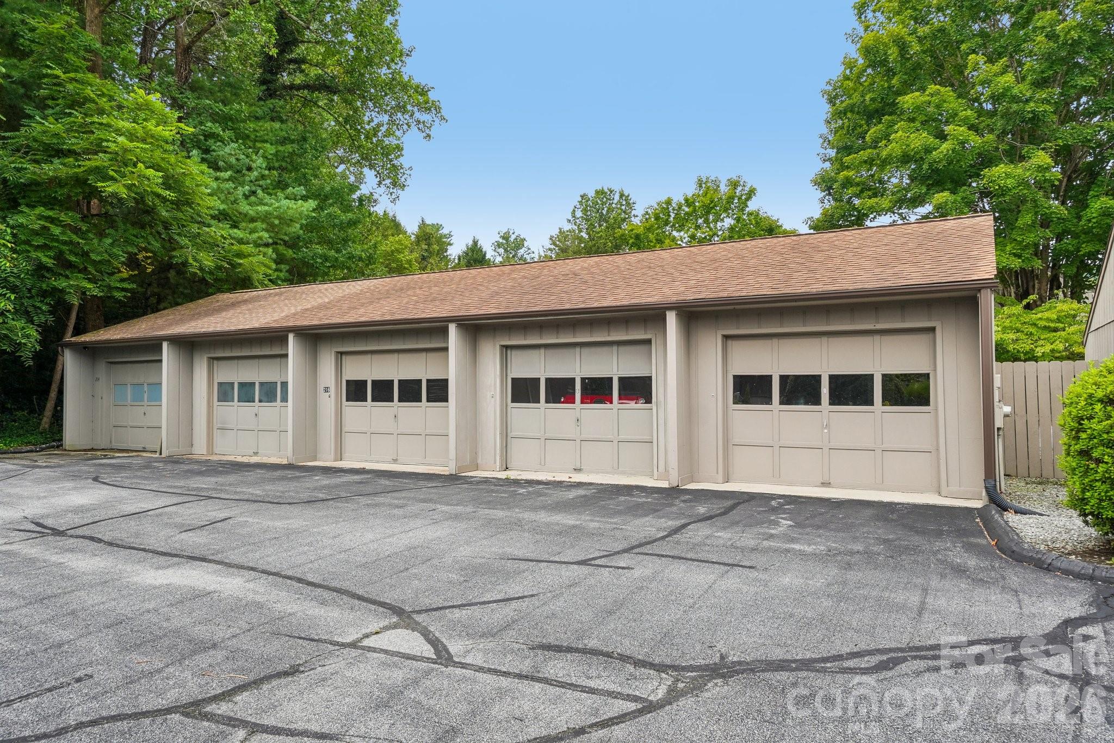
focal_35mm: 24
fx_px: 743
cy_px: 372
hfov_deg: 73.7
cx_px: 557
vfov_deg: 53.1
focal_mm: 16
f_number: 8
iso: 100
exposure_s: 1/100
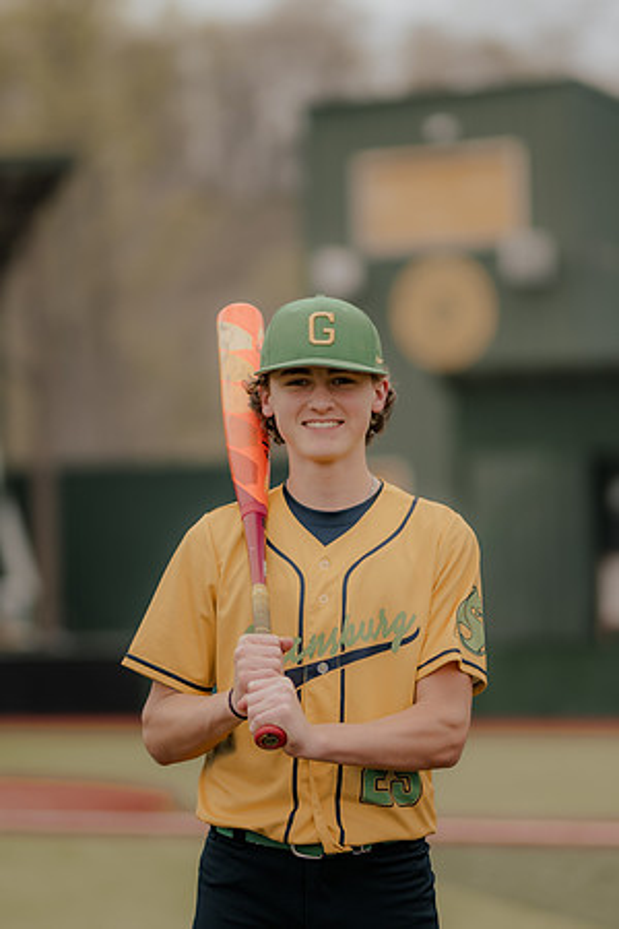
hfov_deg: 10.8
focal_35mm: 127
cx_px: 310
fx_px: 3275
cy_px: 464
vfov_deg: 16.1
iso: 125
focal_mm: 85
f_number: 1.4
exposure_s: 1/1250
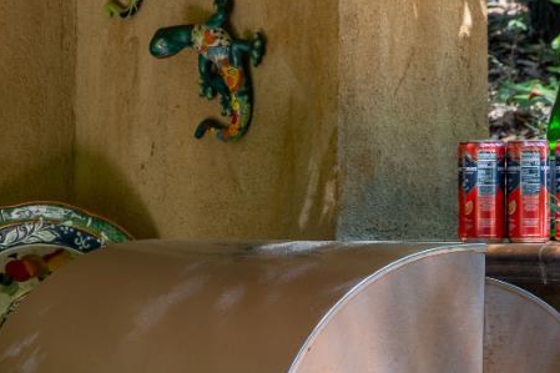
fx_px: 3638
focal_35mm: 234
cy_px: 269
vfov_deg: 5.9
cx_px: -14
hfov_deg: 8.7
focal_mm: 70
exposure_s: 1/200
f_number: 8
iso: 100
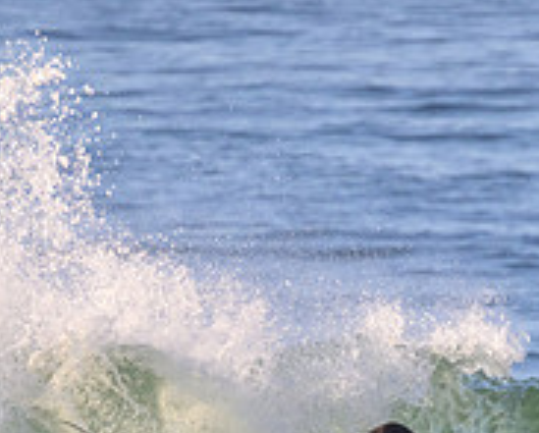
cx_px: 489
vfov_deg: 0.8
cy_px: 567
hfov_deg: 0.9
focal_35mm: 2049
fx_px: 32739
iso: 2800
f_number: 11
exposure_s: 1/2000
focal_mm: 690
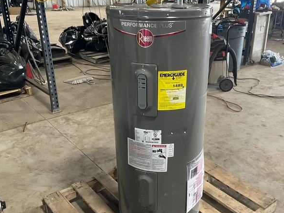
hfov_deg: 50.0
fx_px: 304
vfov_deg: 38.6
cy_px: 114
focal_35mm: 37
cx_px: 164
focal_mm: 3
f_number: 1.8
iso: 100
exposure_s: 1/60
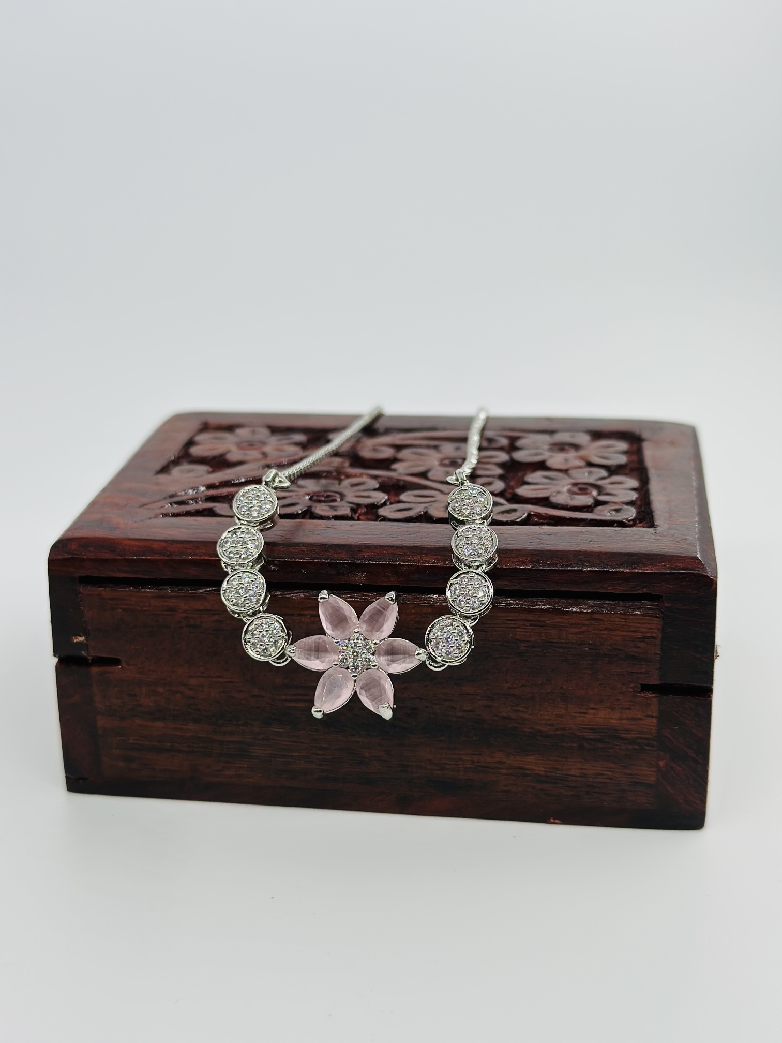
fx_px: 1446
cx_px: 391
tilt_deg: -20.6
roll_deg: -0.4
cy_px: 522
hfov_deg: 30.3
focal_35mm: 48
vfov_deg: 39.7
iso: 80
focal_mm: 6.86
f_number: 1.78
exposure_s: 1/1667
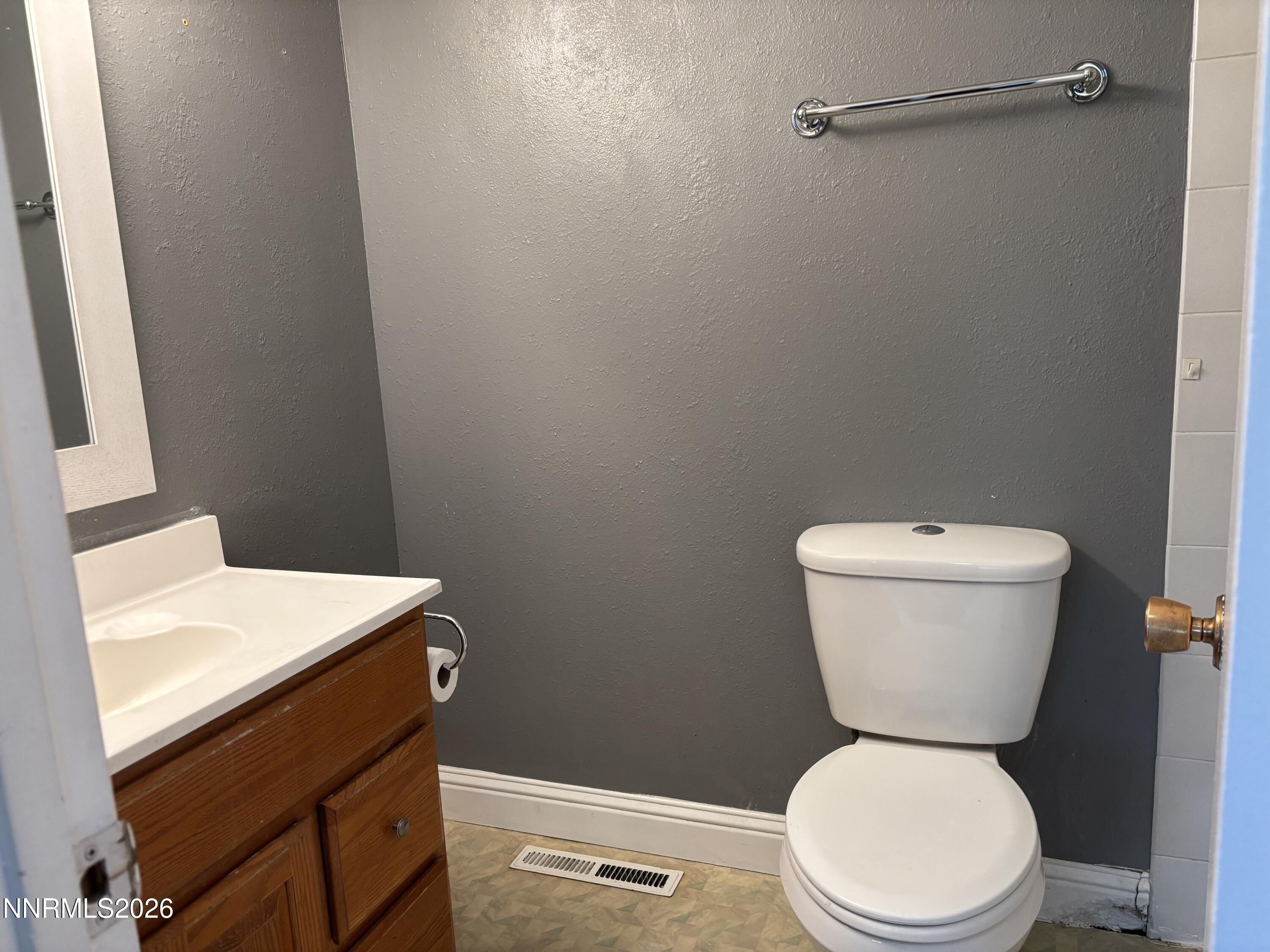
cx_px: 635
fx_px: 954
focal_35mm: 26
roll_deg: +3.1
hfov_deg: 67.3
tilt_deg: -10.8
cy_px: 476
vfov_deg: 53.1
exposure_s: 1/60
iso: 160
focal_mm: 5.96
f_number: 1.6
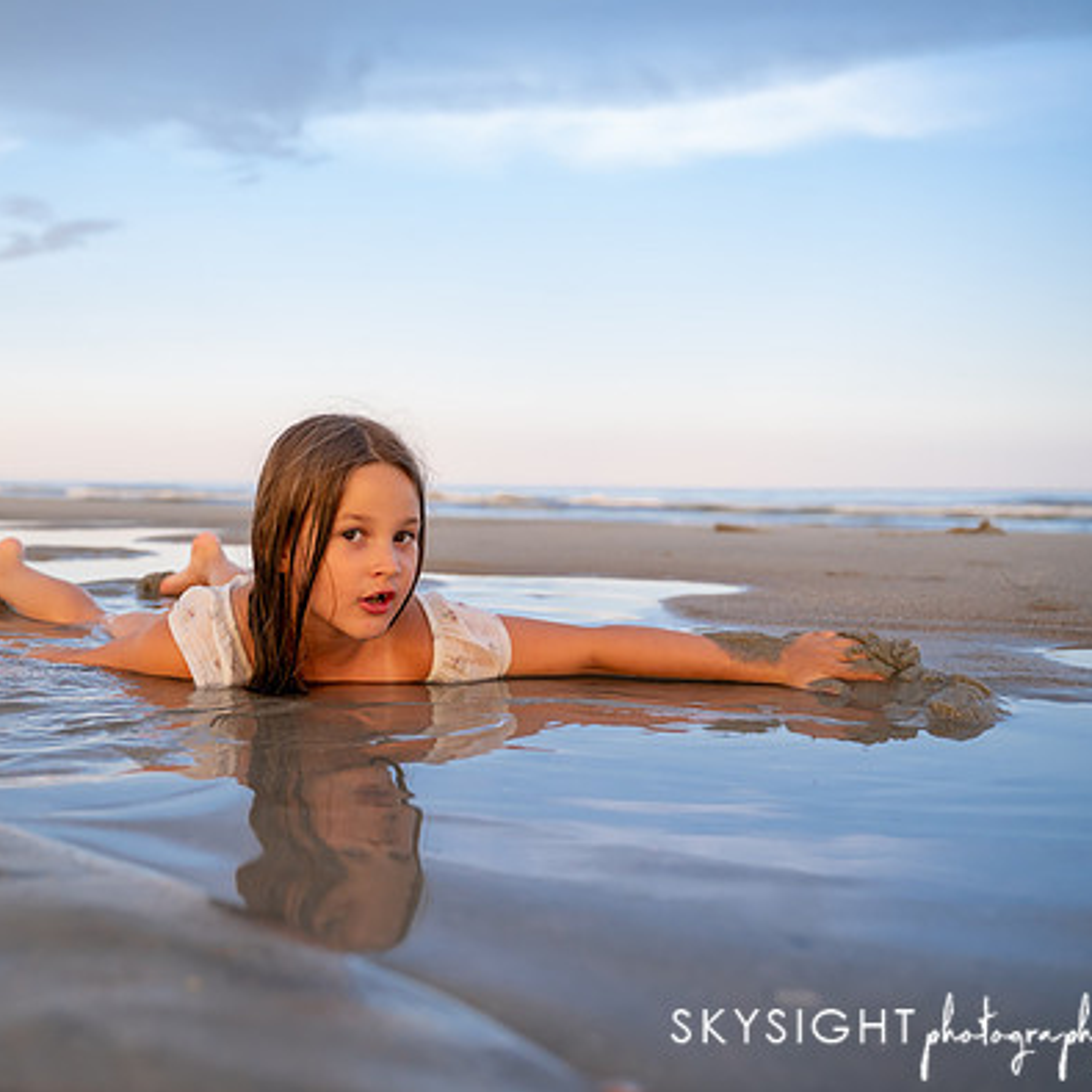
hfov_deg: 43.9
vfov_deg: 44.9
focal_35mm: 37
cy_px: 546
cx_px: 319
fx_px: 1321
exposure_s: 1/320
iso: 640
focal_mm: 28
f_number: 2.8
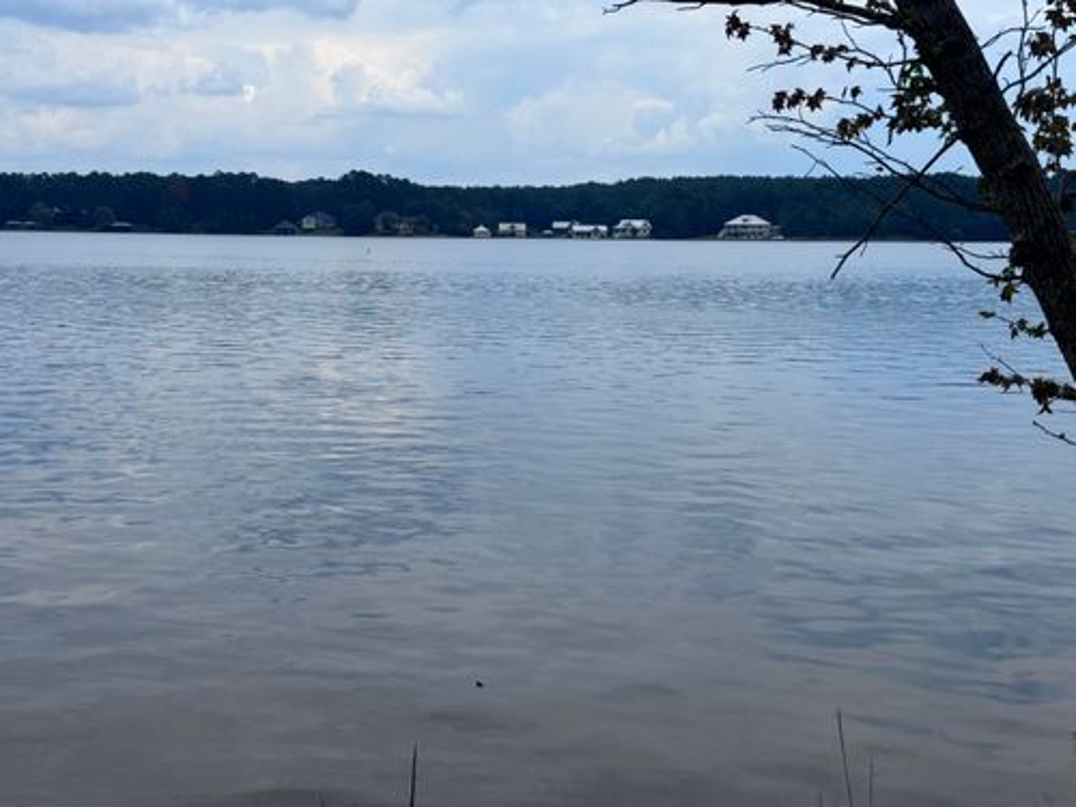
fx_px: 1492
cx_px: 538
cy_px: 404
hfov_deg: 39.7
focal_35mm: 48
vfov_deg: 30.3
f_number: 1.78
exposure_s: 1/7092
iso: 64
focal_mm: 6.76
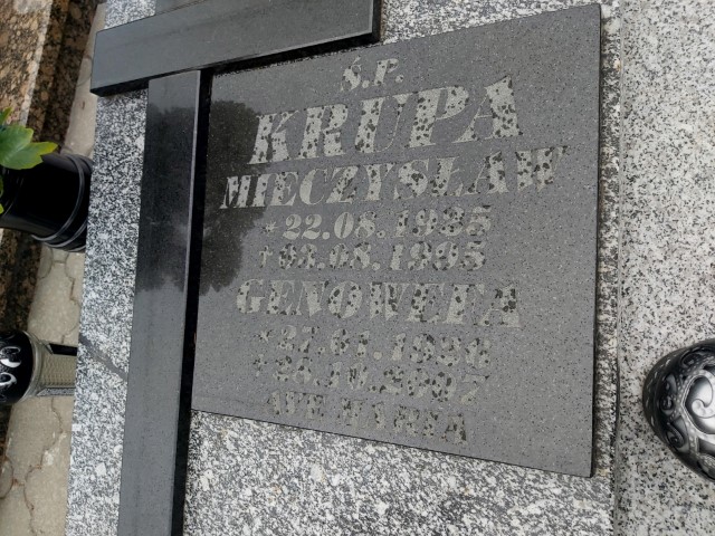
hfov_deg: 67.3
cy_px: 268
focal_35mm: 26
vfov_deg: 53.1
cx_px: 358
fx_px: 537
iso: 64
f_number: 1.7
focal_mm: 3.92
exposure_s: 1/244
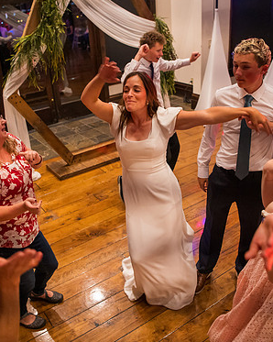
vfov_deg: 51.6
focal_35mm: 35
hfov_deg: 42.2
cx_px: 125
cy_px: 174
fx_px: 354
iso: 6400
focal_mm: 24
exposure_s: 1/200
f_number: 2.8
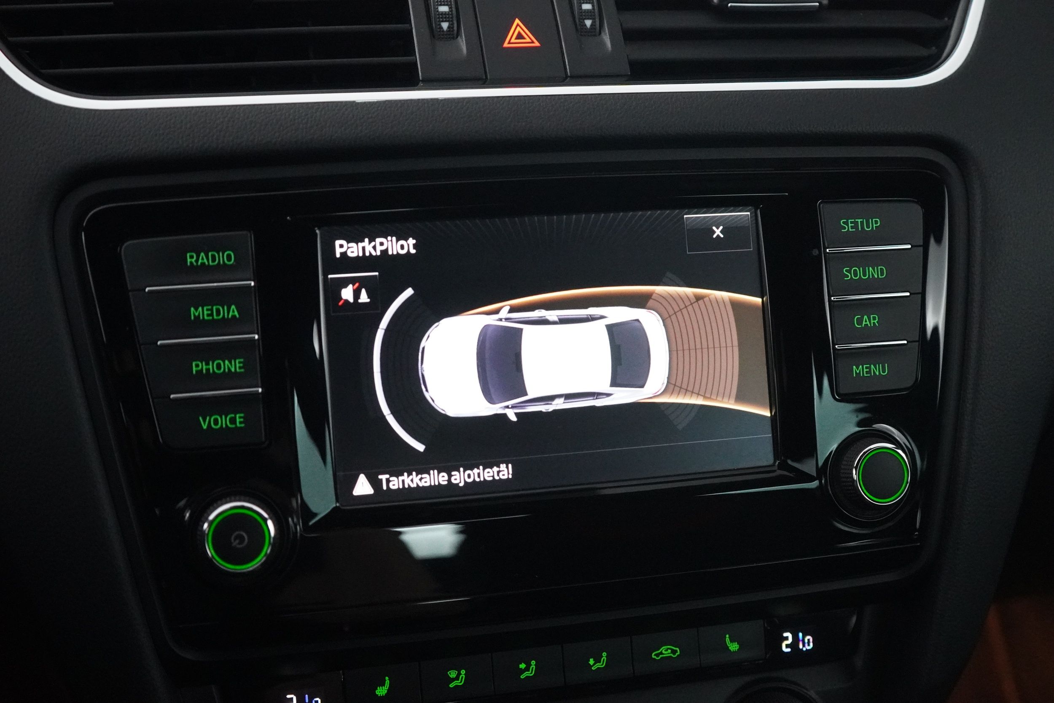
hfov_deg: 45.0
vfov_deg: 30.9
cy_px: 352
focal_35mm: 44
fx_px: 1274
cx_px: 527
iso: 6400
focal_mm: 29
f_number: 3.5
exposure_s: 1/40
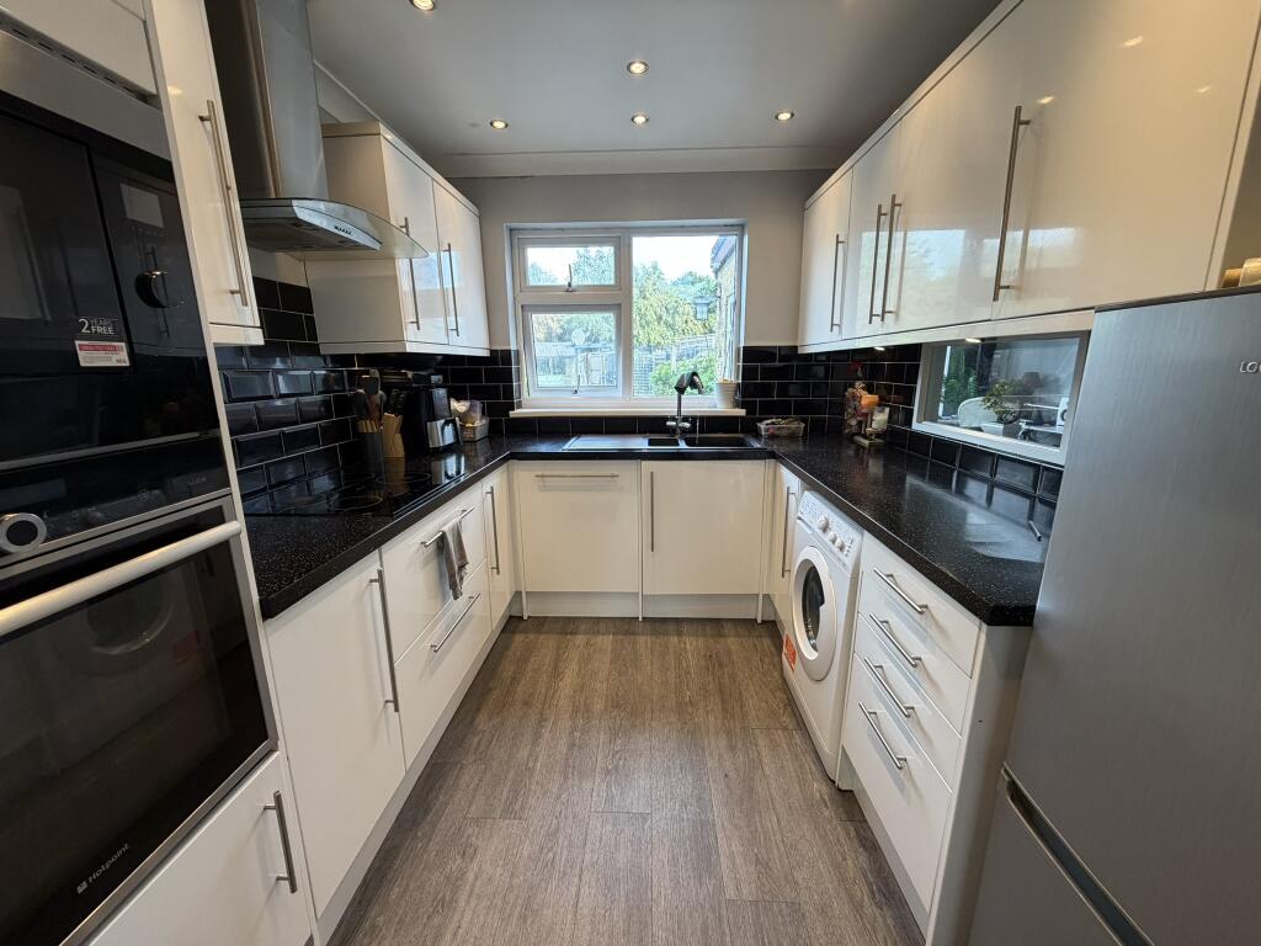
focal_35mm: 14
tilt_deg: -11.6
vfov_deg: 85.7
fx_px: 510
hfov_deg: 102.1
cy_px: 473
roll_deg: +0.5
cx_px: 630
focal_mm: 2.22
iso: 200
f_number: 2.2
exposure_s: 1/100
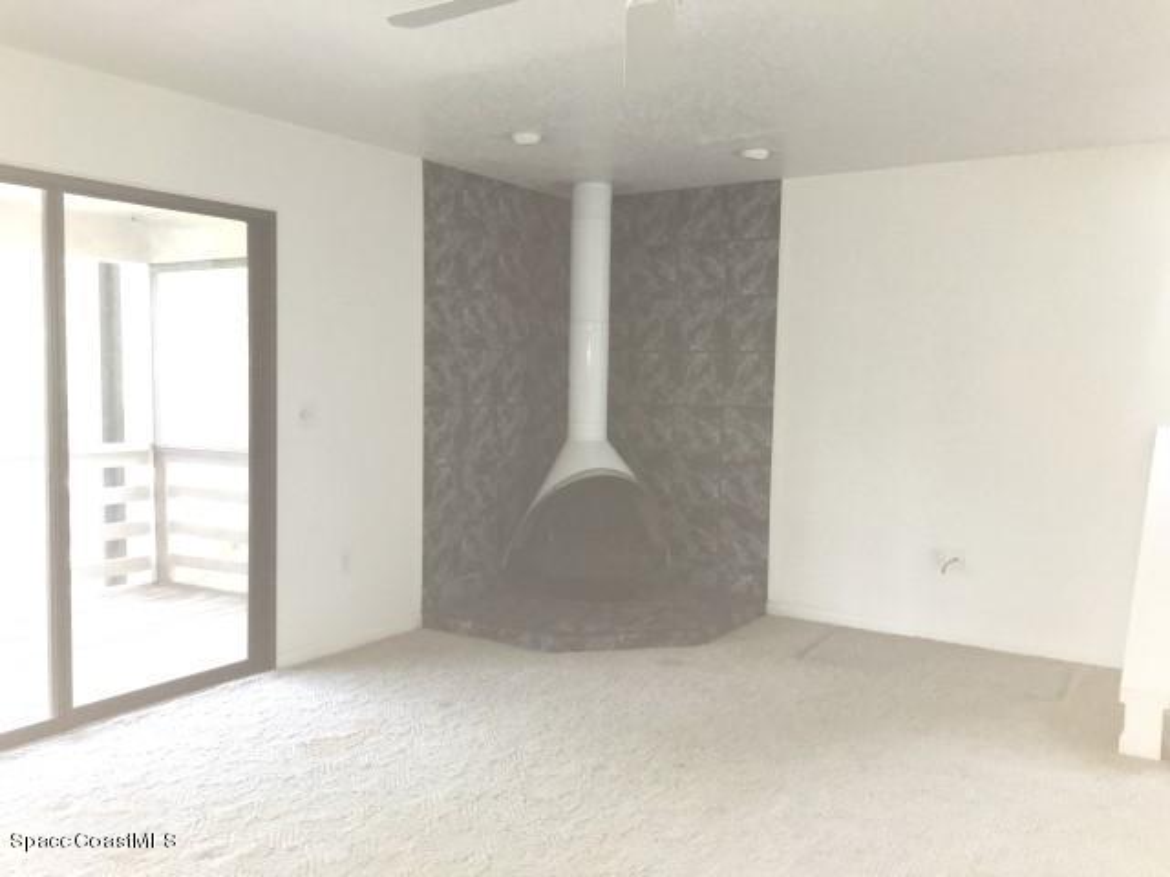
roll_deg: -0.1
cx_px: 585
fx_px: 980
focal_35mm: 29
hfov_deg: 61.7
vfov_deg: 48.2
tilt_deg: -3.7
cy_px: 438
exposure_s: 1/16
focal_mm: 4.15
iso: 250
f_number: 2.2
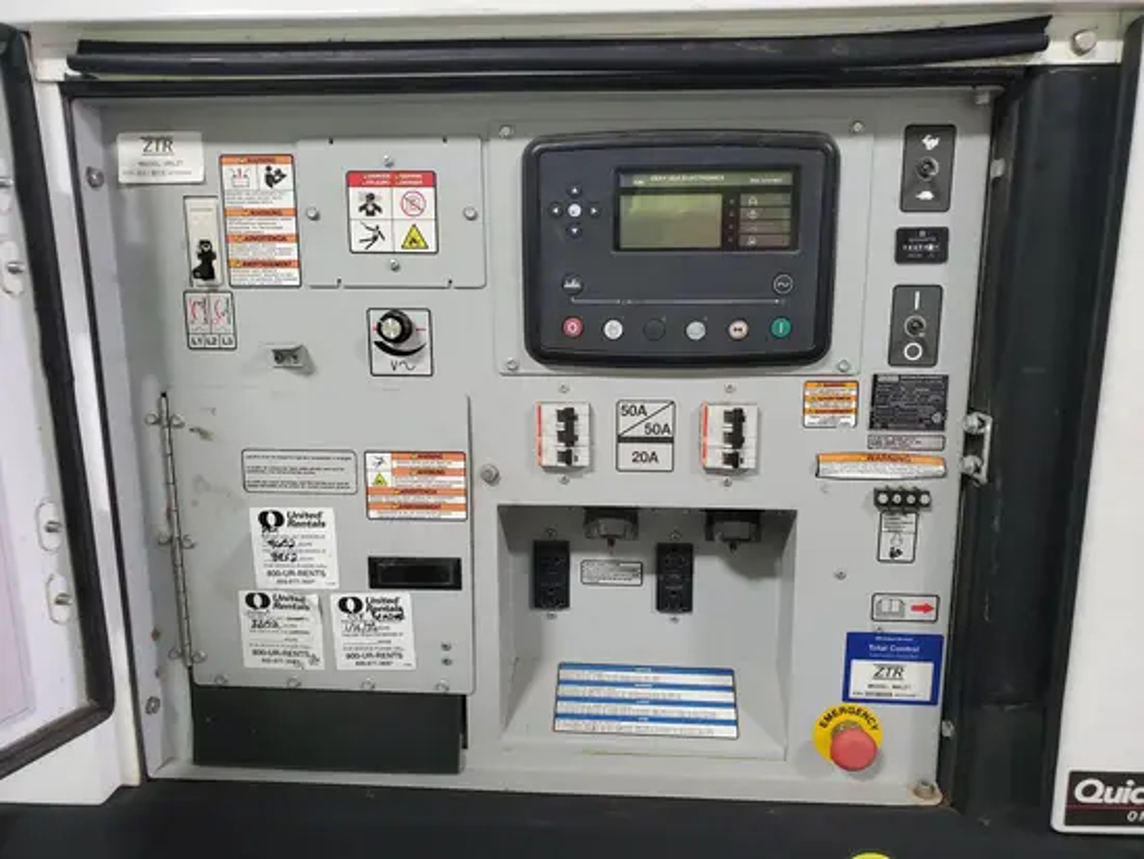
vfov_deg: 53.1
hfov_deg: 67.3
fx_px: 860
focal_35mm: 26
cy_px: 430
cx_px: 572
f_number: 2.4
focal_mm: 4.3
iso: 250
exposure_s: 1/50
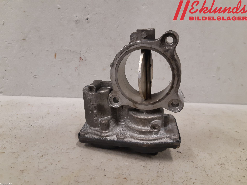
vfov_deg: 53.1
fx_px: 186
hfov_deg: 67.3
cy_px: 92
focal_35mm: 26
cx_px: 124
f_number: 1.7
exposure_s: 1/50
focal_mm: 3.93
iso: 200
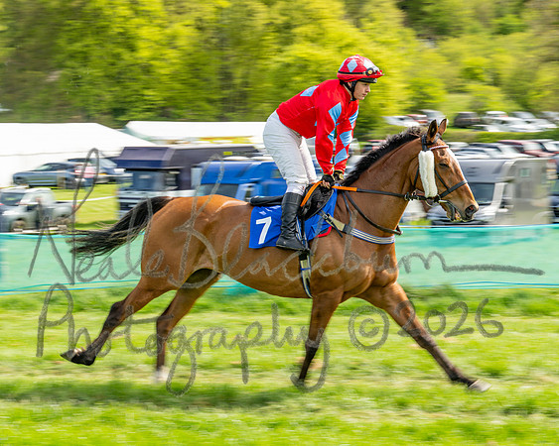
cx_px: 165
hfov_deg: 17.0
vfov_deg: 13.7
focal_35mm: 113
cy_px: 228
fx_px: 1866
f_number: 9
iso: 100
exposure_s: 1/160
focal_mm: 75
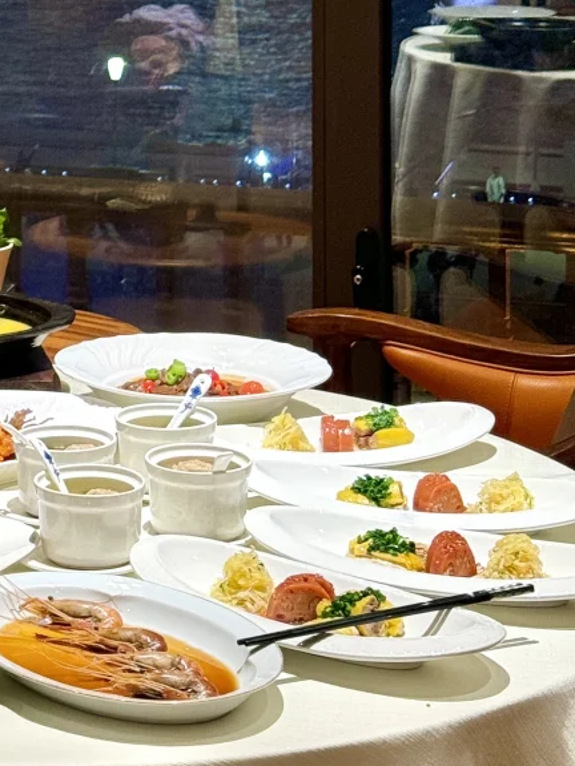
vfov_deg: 15.9
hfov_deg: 12.1
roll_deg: -0.1
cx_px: -81
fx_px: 2658
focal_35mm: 120
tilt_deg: -2.7
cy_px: -109
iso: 80
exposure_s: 1/50
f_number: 1.78
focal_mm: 6.76
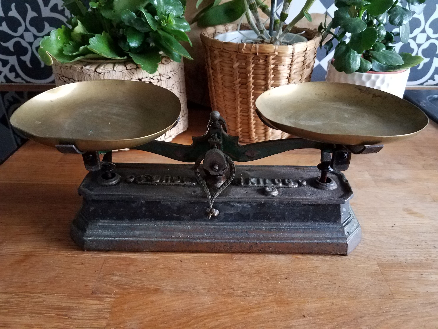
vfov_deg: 53.1
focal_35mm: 26
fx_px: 329
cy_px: 164
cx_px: 219
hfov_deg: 67.3
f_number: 1.7
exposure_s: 1/10
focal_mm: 4.2
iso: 250
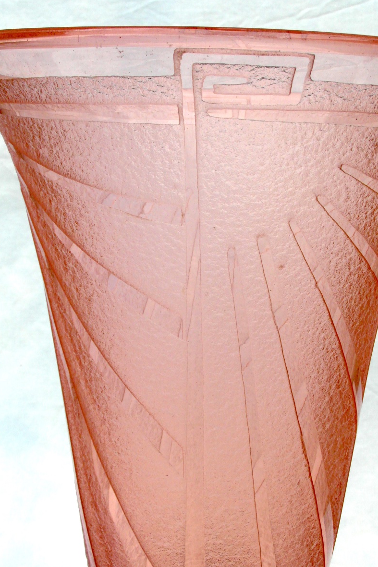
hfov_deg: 24.2
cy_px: 283
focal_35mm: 56
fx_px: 882
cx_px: 210
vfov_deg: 35.6
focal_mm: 8.7
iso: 80
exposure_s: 1/180
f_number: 6
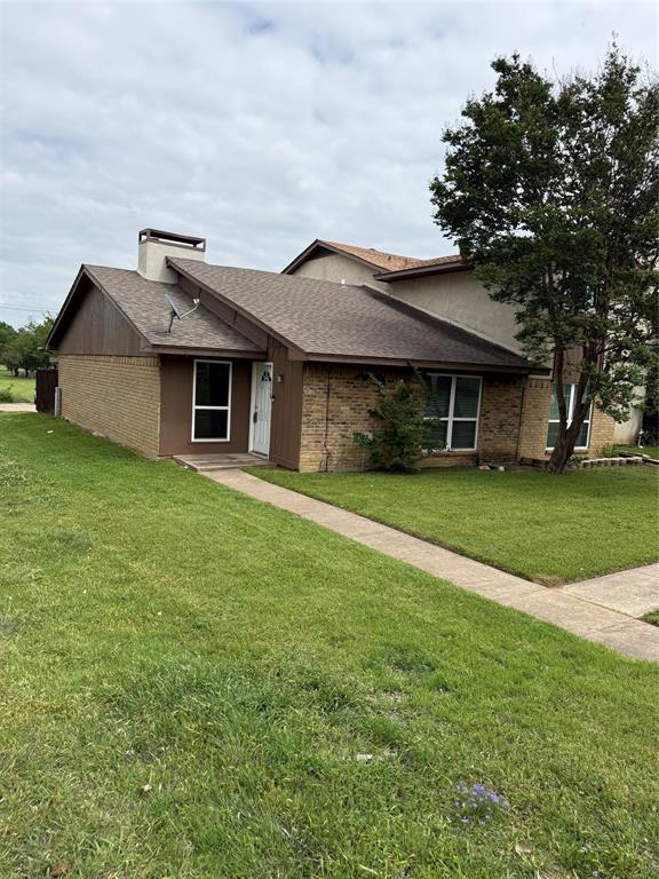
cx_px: 330
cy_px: 440
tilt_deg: -4.7
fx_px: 609
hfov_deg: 56.8
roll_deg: -4.6
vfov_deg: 71.6
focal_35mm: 24
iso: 80
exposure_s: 1/4975
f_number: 1.78
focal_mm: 6.76
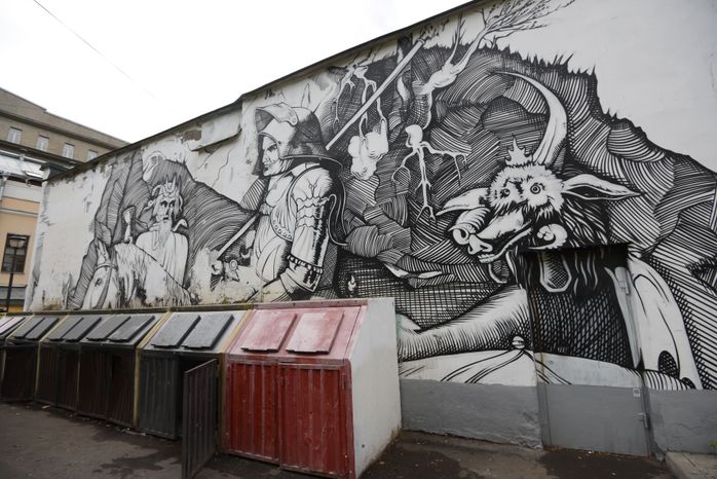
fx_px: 319
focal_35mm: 16
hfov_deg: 96.7
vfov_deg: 73.8
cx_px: 358
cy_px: 240
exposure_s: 1/200
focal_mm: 16
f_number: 5
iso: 64
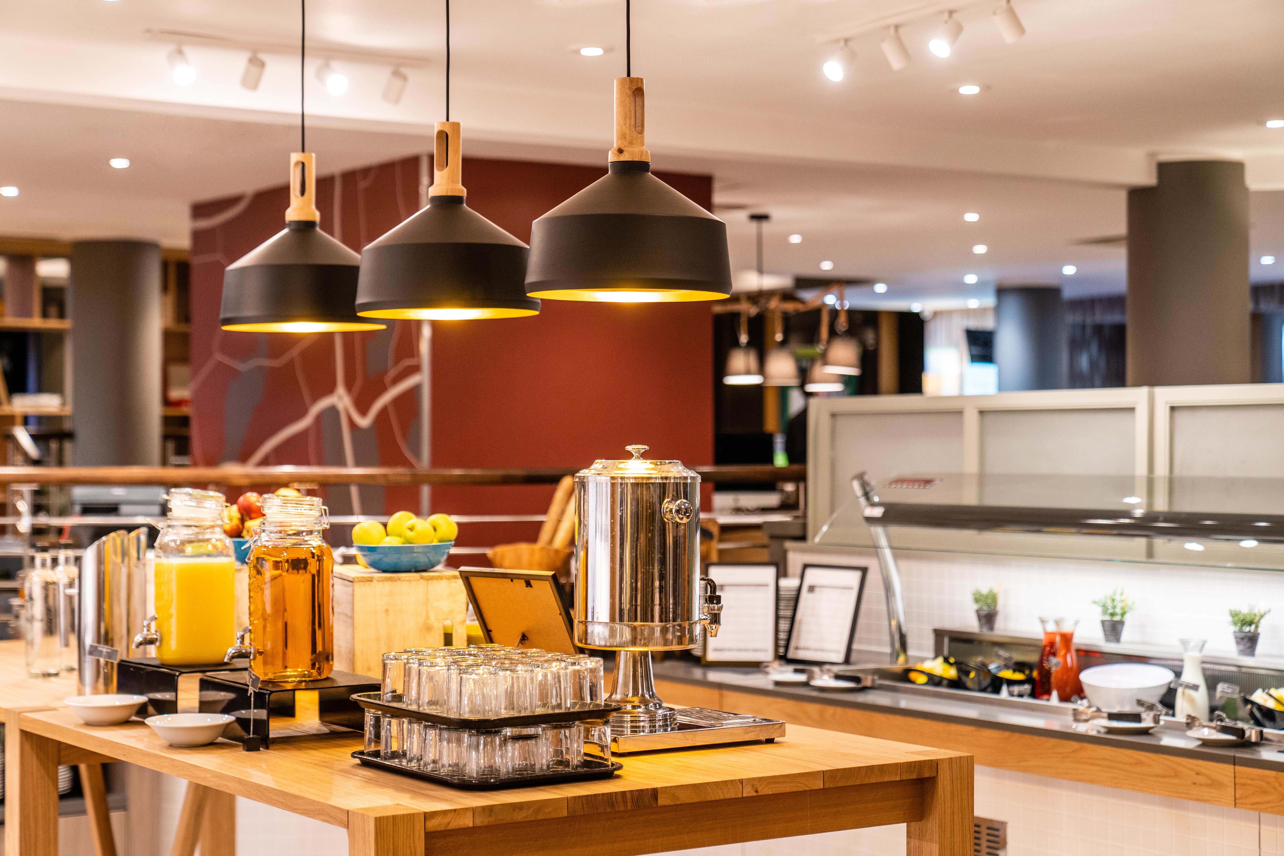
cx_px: 642
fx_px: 2175
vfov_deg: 22.3
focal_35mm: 61
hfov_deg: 32.9
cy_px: 428
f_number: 2.8
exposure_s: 1/125
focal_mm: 61
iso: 1000
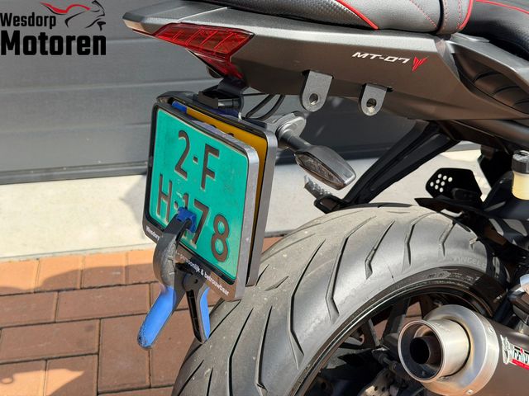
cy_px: 198
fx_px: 734
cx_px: 264
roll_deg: -0.8
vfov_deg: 30.3
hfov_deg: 39.7
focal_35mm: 48
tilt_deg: -33.7
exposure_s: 1/1931
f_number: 1.78
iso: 100
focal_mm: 6.76
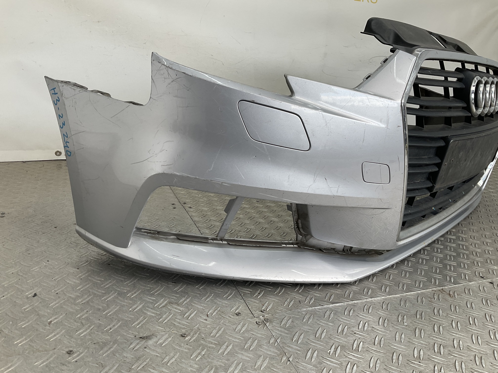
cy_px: 186
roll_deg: -5.9
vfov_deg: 48.2
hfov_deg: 61.7
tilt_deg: -17.6
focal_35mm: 29
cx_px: 249
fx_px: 417
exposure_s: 1/182
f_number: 1.8
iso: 16
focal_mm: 3
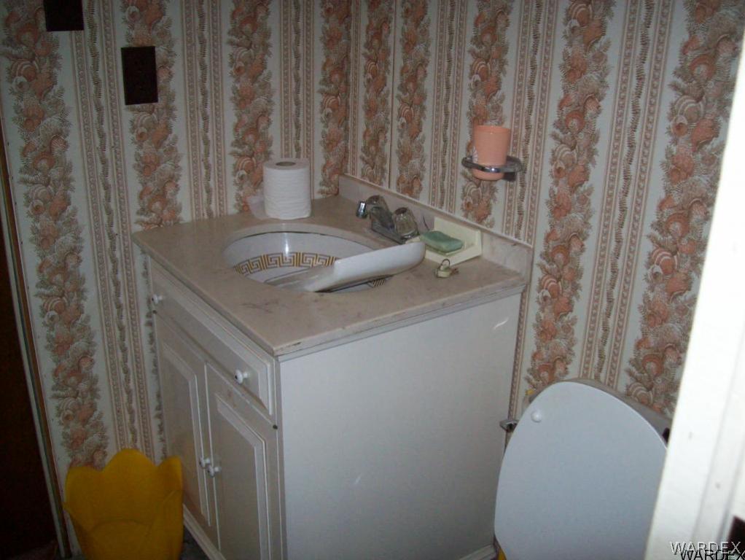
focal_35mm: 36
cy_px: 280
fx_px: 775
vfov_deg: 39.7
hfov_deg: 51.3
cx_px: 372
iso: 200
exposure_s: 1/64
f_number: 2.7
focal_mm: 6
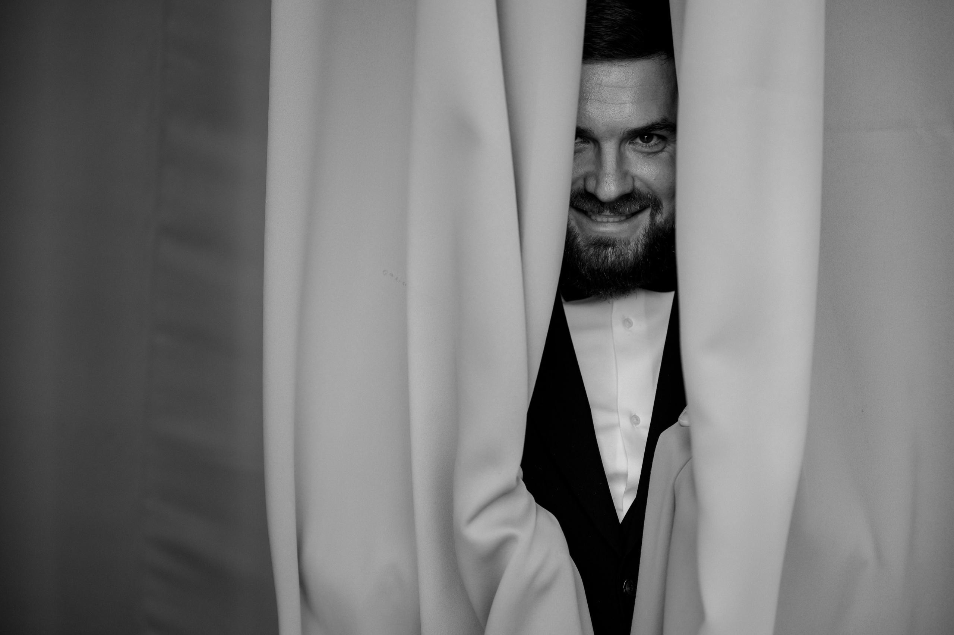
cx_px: 477
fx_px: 1854
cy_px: 318
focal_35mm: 70
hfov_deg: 28.9
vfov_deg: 19.4
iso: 250
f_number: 2.8
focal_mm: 70
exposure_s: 1/100
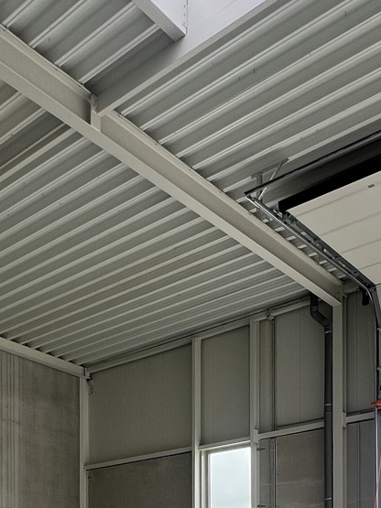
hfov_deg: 31.6
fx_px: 661
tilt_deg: -0.3
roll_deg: +0.3
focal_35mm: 45
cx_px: 100
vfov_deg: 34.3
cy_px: 600
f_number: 1.8
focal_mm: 1.57
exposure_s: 1/221
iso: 32
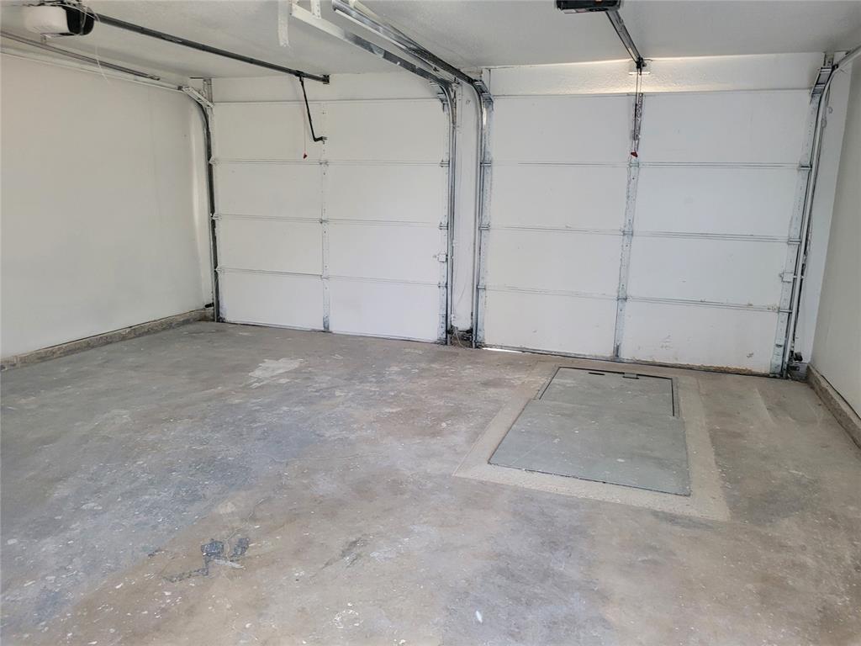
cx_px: 430
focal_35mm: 26
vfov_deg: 53.1
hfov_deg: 67.3
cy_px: 323
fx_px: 647
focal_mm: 5.4
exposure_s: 1/60
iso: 200
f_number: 1.8
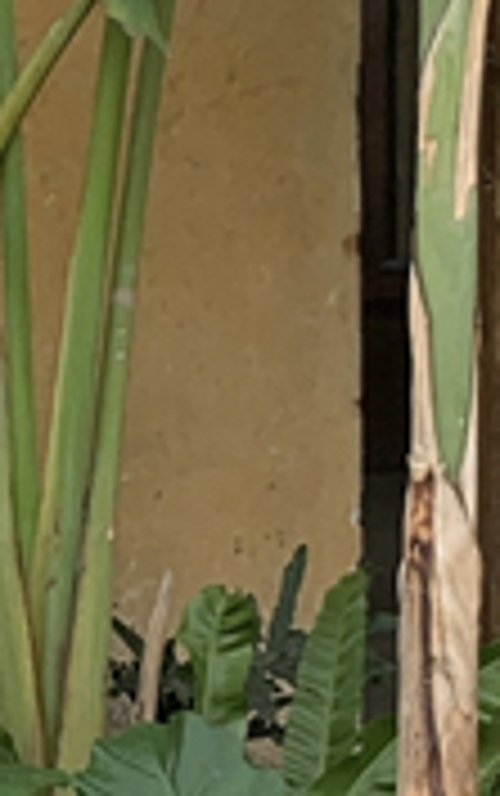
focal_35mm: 166
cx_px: -554
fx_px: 3610
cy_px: 666
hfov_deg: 7.6
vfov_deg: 12.5
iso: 25
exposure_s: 1/251
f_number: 1.8
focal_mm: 4.25
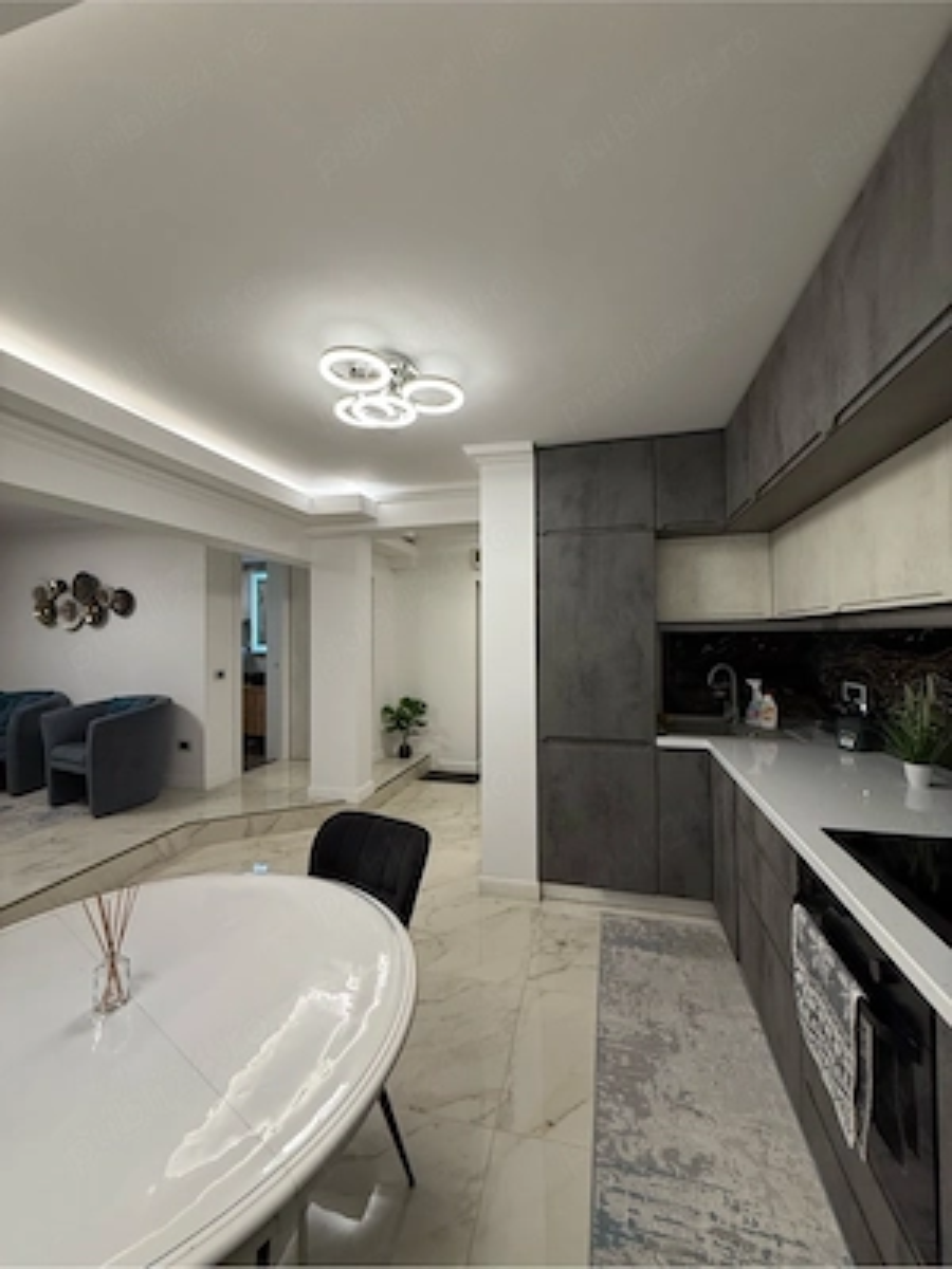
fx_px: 513
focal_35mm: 14
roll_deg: -0.6
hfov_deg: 85.7
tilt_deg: +0.8
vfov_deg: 102.1
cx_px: 476
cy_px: 634
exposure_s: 1/100
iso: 160
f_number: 2.2
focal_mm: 2.22
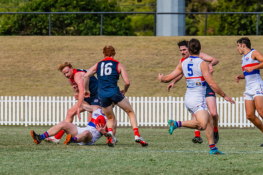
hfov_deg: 3.4
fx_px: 4380
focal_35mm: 599
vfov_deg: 2.3
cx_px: 80
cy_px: 88
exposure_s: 1/1600
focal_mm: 420
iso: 800
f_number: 9
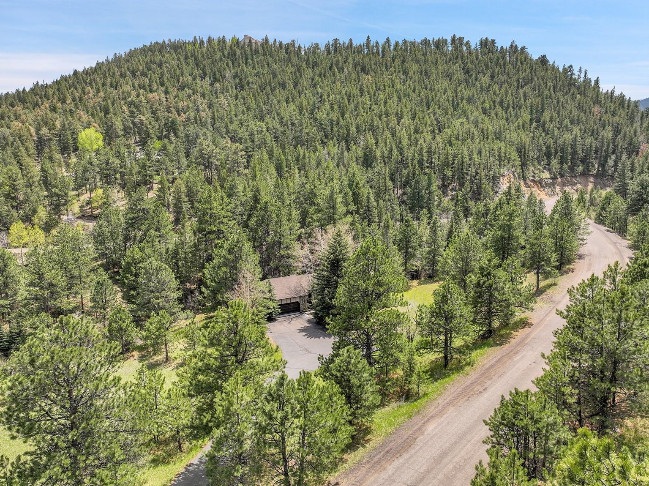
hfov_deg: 69.4
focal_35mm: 25
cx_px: 326
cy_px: 251
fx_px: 468
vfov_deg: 54.8
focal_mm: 12.29
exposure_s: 1/160
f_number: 2.8
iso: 150
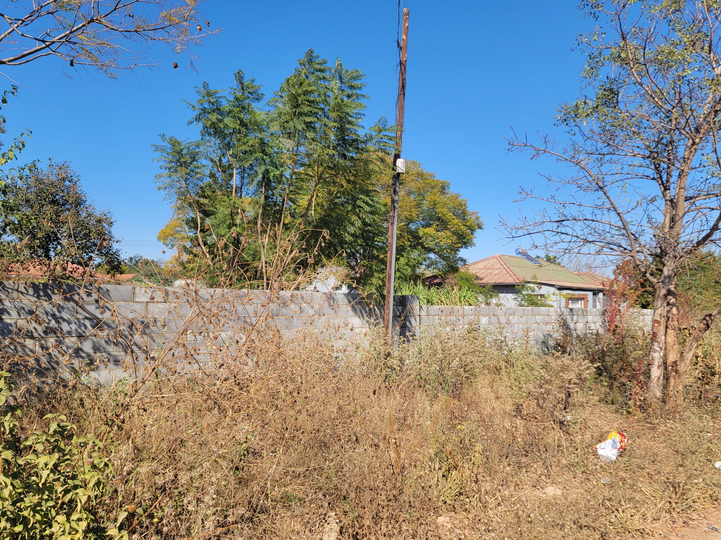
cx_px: 360
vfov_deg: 51.3
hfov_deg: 65.3
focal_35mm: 27
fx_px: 562
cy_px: 289
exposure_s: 1/690
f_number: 1.8
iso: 16
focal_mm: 6.7
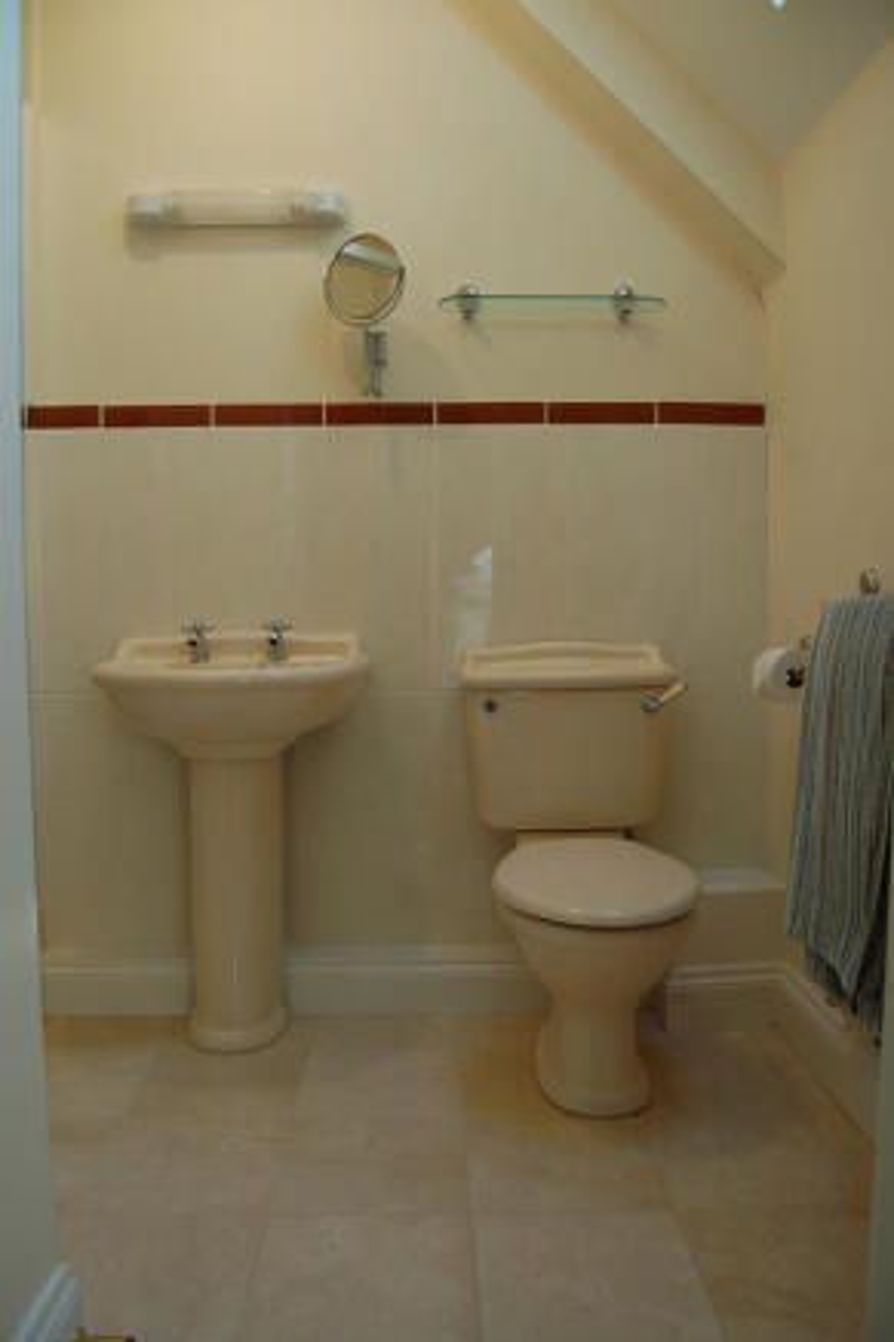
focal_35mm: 27
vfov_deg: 67.4
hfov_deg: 47.9
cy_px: 671
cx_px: 447
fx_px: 1006
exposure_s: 1/100
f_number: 5
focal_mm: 18
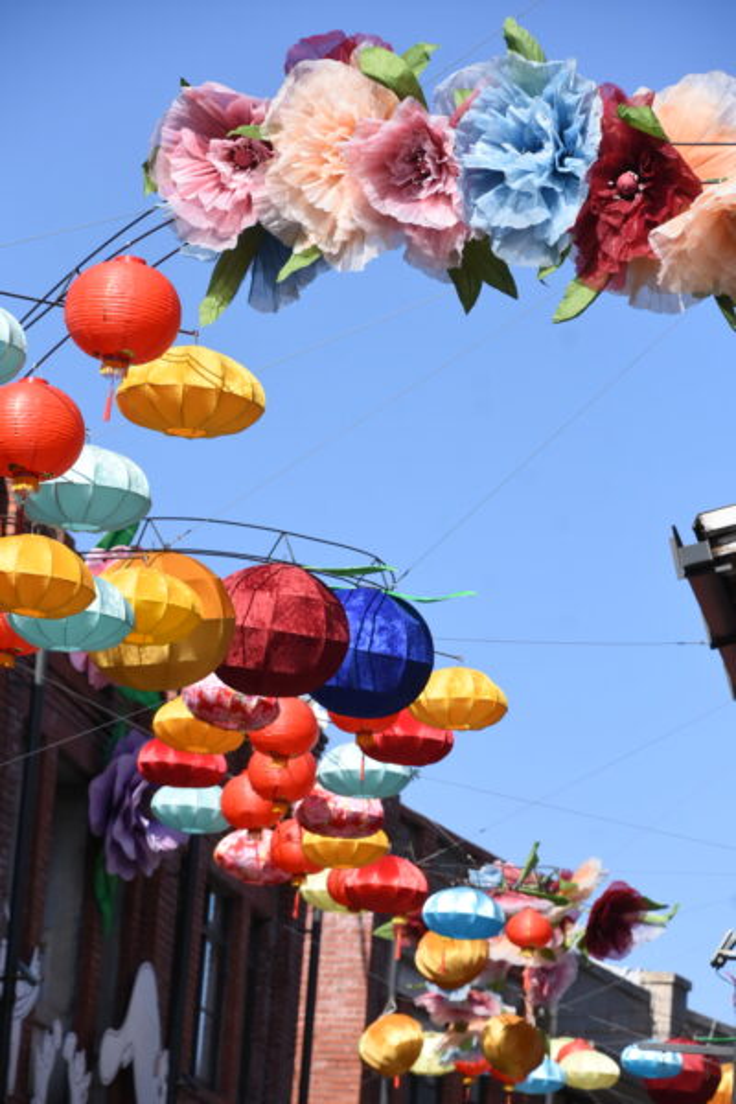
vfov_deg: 13.7
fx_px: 4600
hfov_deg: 9.1
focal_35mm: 150
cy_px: 552
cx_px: 368
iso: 1000
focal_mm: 100
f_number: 7.1
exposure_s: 1/4000
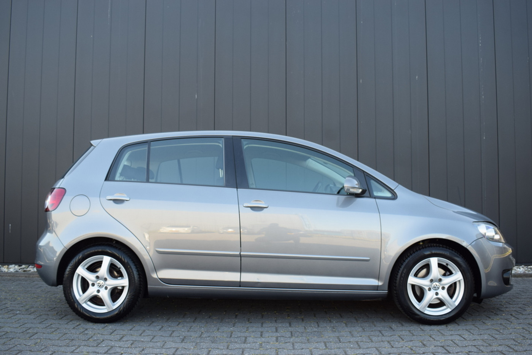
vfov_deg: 40.0
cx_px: 266
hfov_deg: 57.2
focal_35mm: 33
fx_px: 488
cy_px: 178
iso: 400
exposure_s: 1/160
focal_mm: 22
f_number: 6.3
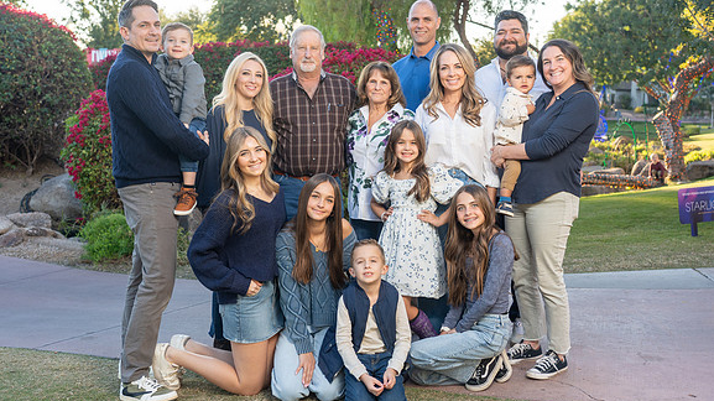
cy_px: 180
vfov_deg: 30.4
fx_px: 738
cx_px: 358
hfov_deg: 51.6
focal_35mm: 39
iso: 160
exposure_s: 1/200
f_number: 4
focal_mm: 37
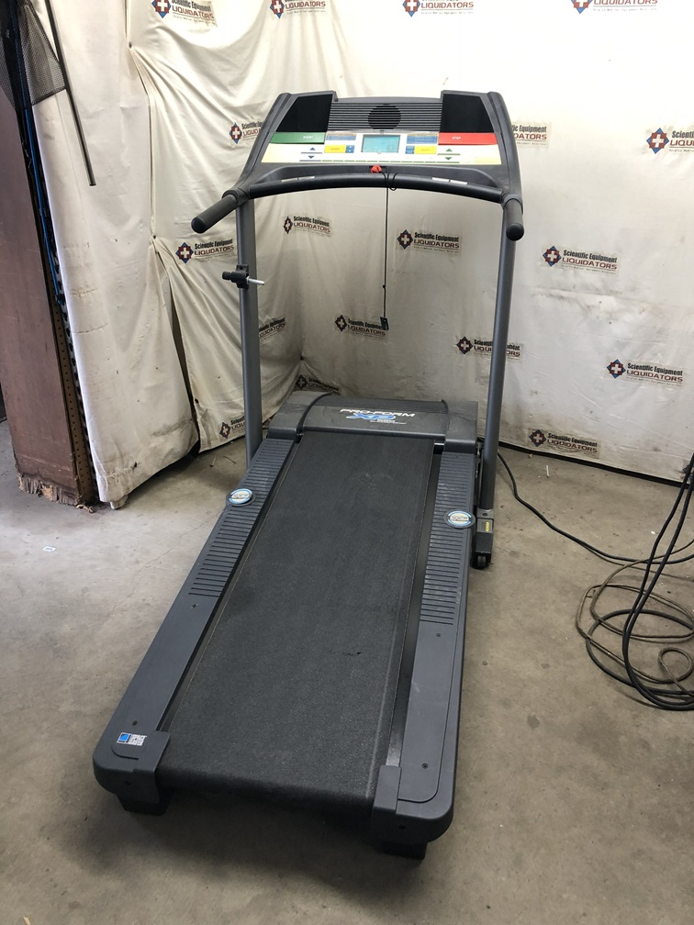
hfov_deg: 49.7
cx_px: 347
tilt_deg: -26.9
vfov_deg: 63.4
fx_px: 748
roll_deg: +1.6
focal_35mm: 28
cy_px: 462
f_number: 1.8
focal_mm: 3.99
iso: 40
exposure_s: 1/24
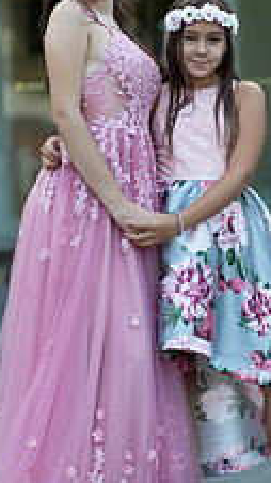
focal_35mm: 177
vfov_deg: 12.2
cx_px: 185
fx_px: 2263
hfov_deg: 6.9
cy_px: 216
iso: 250
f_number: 2
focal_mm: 85
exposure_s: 1/800
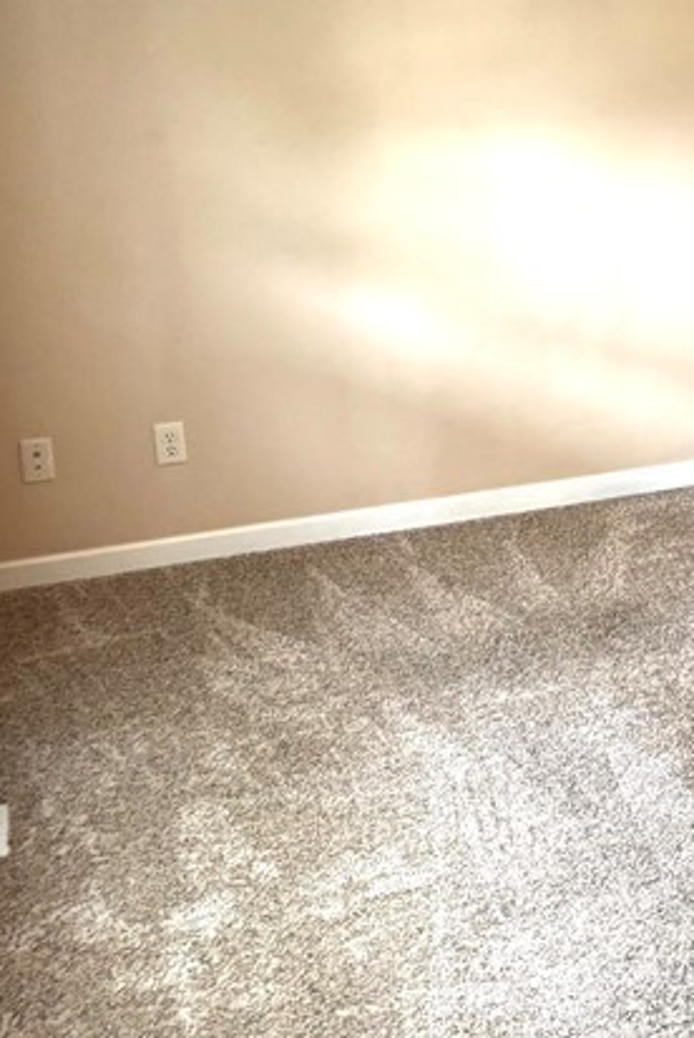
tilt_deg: -10.6
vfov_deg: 29.7
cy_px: 302
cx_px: 1184
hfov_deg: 17.3
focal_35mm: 67
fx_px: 1934
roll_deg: -0.5
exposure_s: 1/60
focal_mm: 5.96
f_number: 1.6
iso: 100
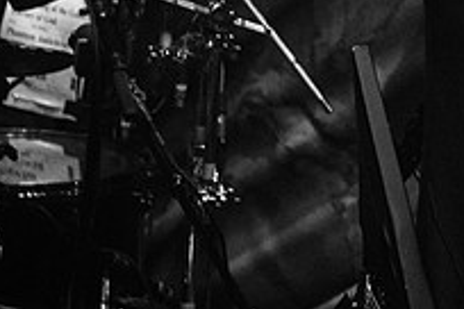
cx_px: 595
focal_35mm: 760
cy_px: -126
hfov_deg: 2.7
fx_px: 9795
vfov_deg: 1.8
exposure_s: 1/100
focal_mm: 200
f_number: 3.2
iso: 3200
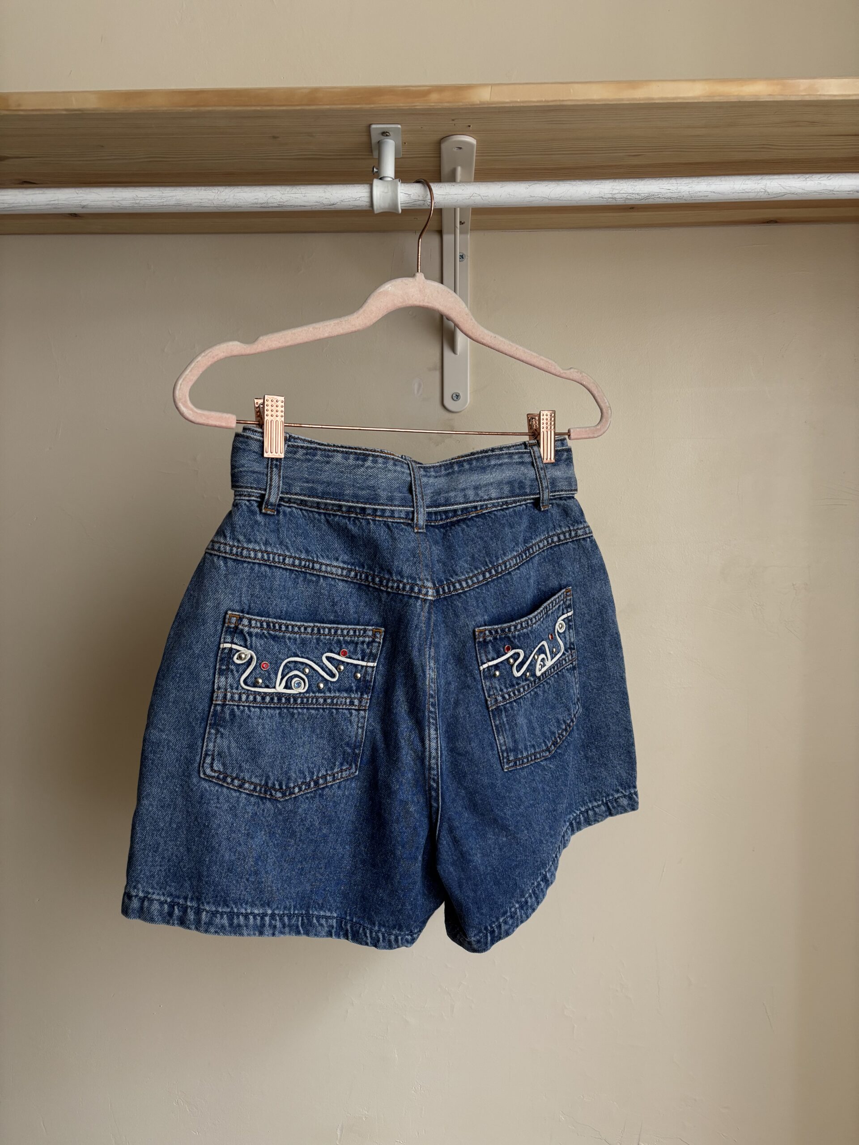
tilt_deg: -4.9
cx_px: 430
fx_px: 860
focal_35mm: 26
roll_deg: +0.3
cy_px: 572
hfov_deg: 53.1
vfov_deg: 67.3
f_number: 1.6
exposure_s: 1/50
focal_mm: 5.96
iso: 80
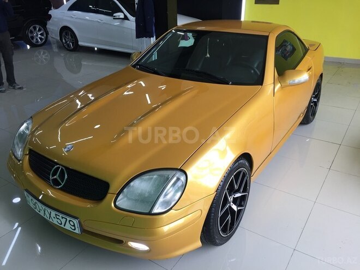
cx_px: 180
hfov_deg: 61.7
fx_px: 302
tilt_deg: -26.4
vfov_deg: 48.2
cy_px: 135
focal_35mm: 29
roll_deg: +1.2
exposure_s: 1/100
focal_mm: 4.15
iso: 40
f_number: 2.2
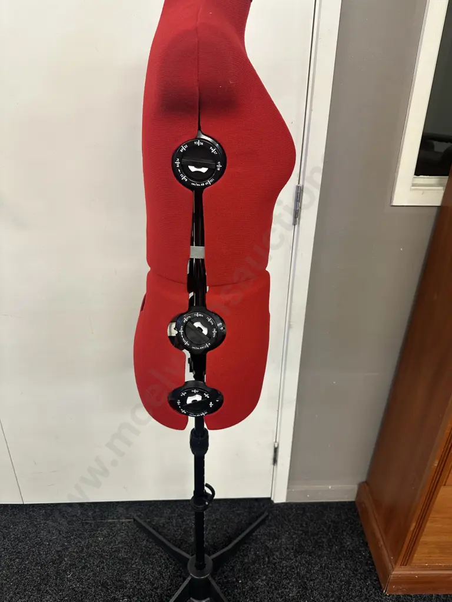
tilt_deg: -26.1
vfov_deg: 71.6
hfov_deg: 56.8
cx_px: 226
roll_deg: -1.2
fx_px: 418
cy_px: 301
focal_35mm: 24
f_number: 1.78
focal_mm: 6.86
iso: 125
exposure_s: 1/50
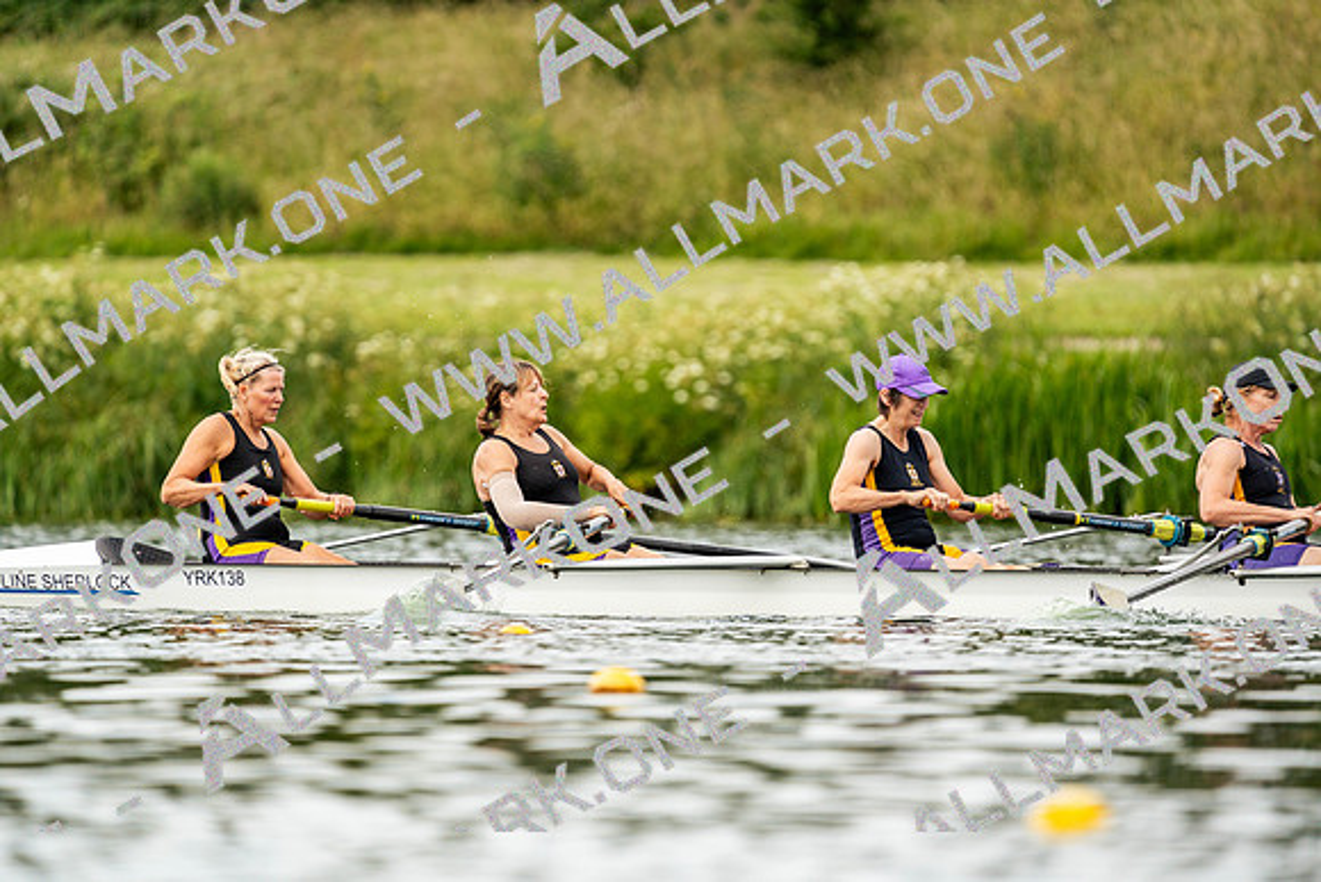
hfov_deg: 3.4
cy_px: 441
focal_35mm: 600
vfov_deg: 2.3
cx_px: 660
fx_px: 22021
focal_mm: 600
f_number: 6.3
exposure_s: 1/2000
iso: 500
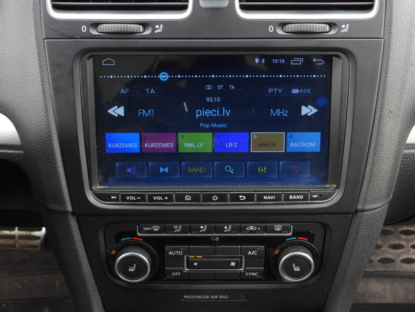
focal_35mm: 55
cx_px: 208
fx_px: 659
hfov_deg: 34.9
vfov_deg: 26.6
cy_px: 156
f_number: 3.5
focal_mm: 9.8
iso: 100
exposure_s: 1/50
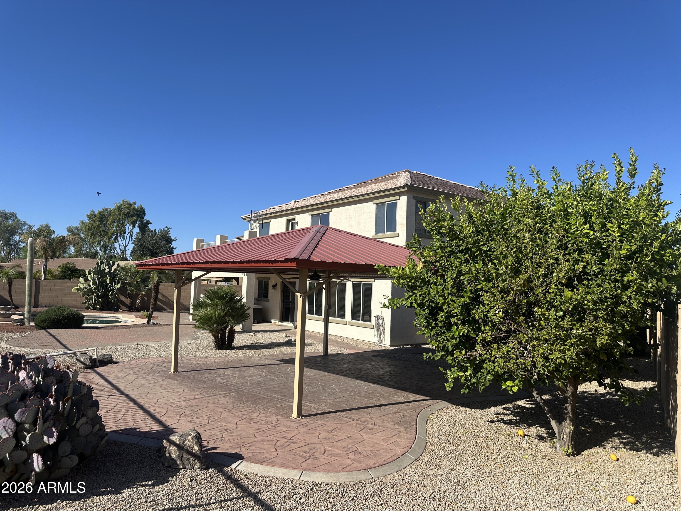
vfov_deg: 56.8
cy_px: 256
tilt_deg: +4.4
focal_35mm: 24
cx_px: 340
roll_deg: -1.5
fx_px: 472
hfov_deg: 71.6
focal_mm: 6.86
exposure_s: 1/5000
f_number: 1.78
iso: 80
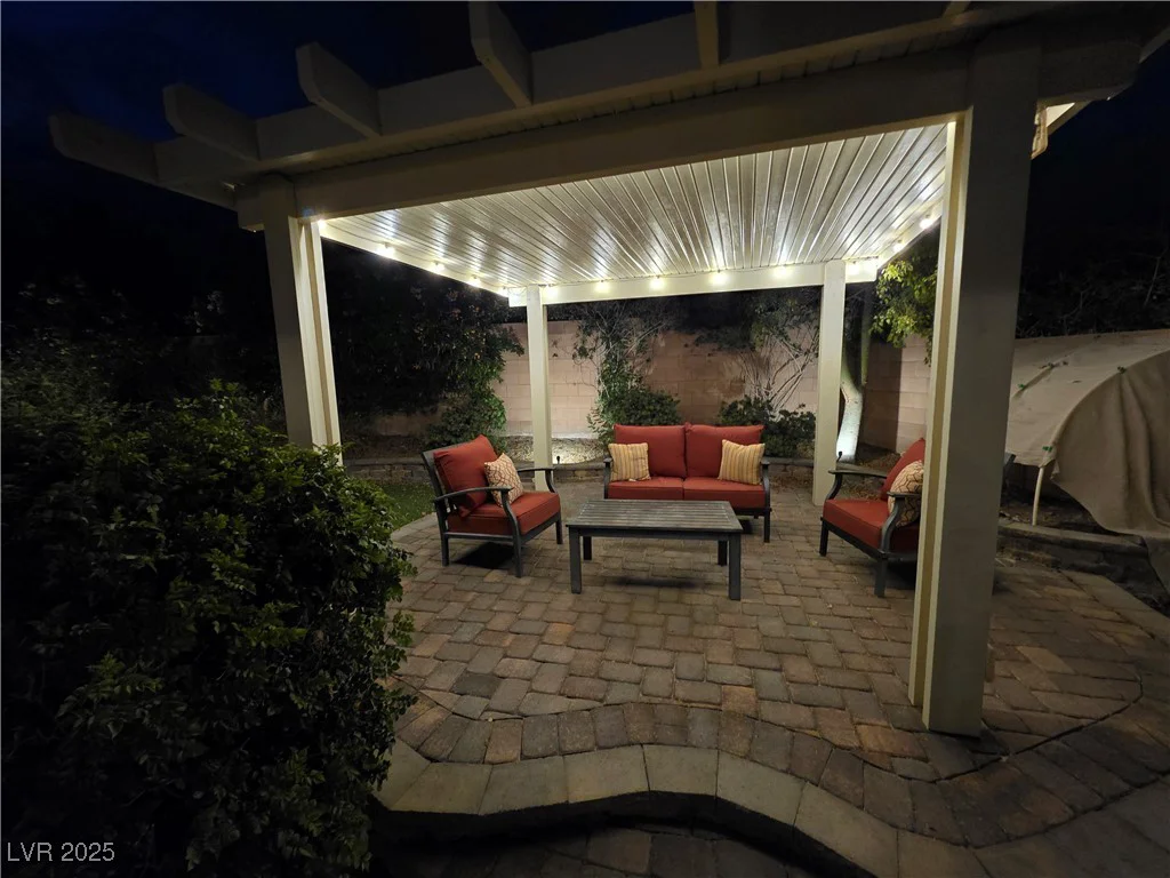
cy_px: 439
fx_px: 439
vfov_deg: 89.9
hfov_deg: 106.2
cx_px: 585
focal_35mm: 13
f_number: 1.9
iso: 1000
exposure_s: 1/40
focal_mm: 2.2
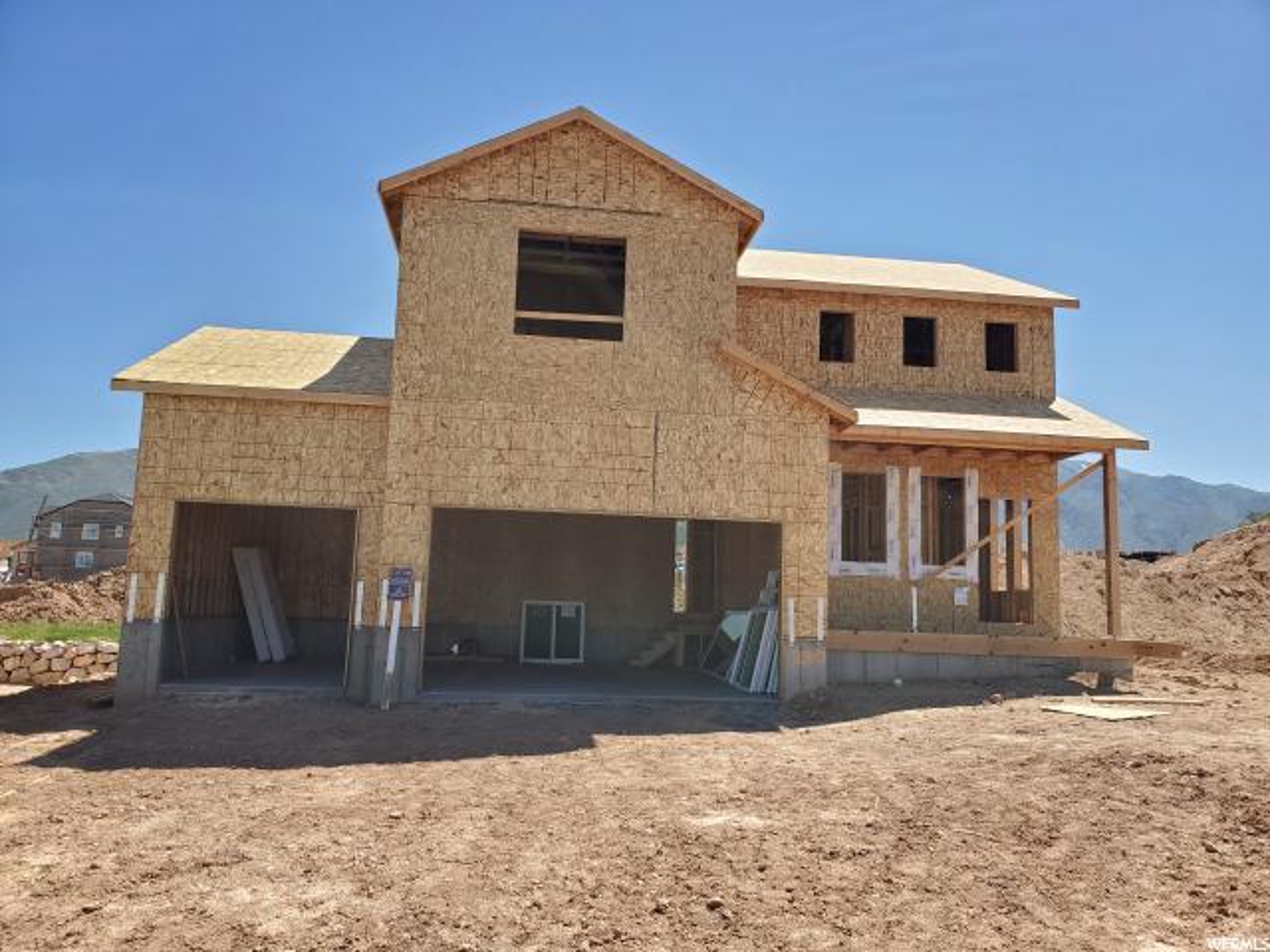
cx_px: 635
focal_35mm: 26
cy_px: 476
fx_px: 954
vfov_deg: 53.1
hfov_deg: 67.3
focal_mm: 4.3
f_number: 2.4
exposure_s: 1/1029
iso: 50
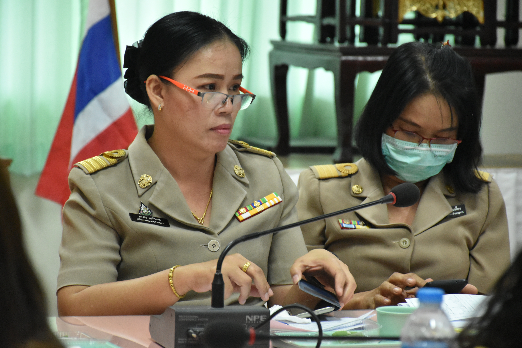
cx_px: 261
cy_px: 174
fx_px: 2827
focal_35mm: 195
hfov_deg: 10.5
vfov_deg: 7.0
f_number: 5.6
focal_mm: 130
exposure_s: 1/125
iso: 3200
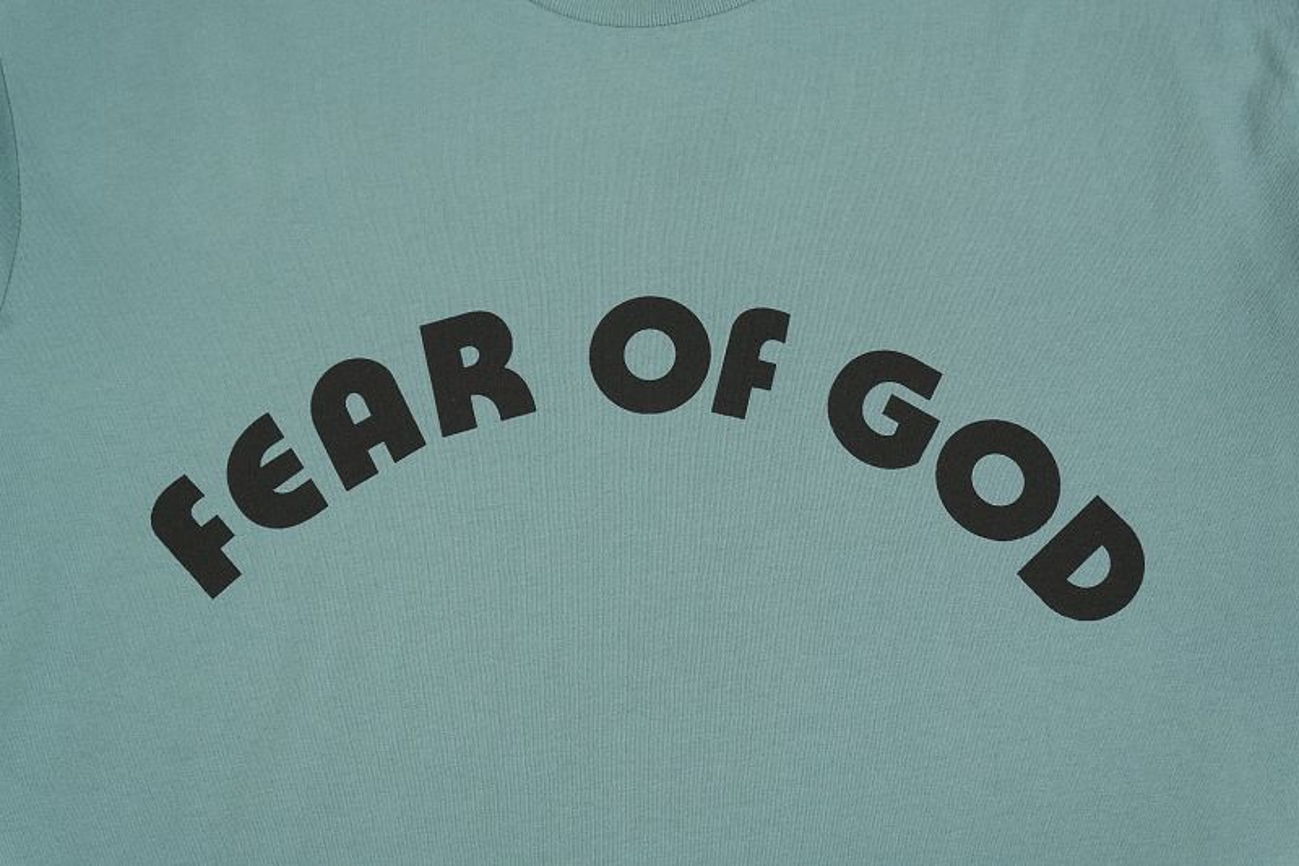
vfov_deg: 25.0
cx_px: 650
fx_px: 1948
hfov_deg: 36.9
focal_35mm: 54
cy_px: 433
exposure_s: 1/160
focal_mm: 36
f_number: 8
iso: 1000
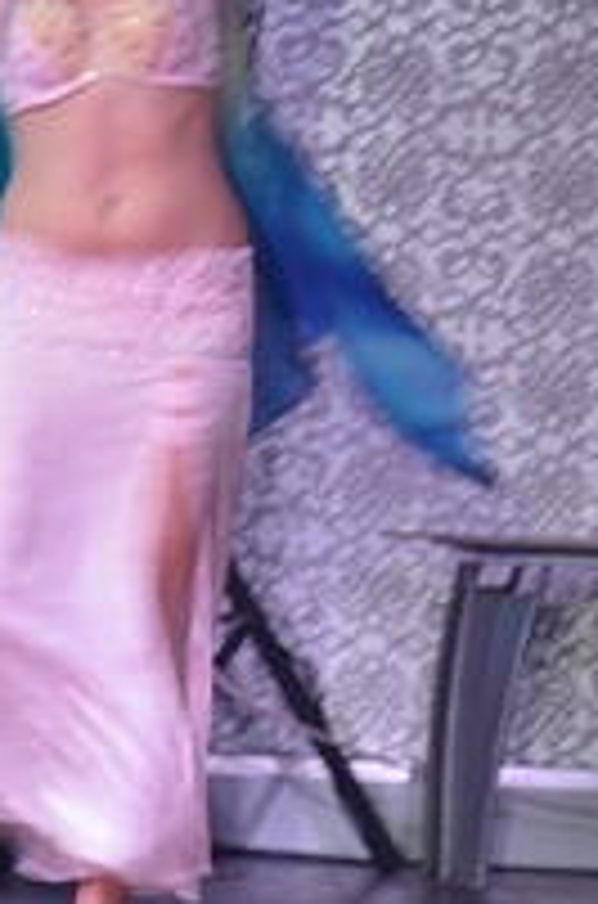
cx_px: 13
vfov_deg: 5.1
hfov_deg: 3.3
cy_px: 477
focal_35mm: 408
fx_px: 10226
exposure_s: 1/20
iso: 640
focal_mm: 105
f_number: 5.6
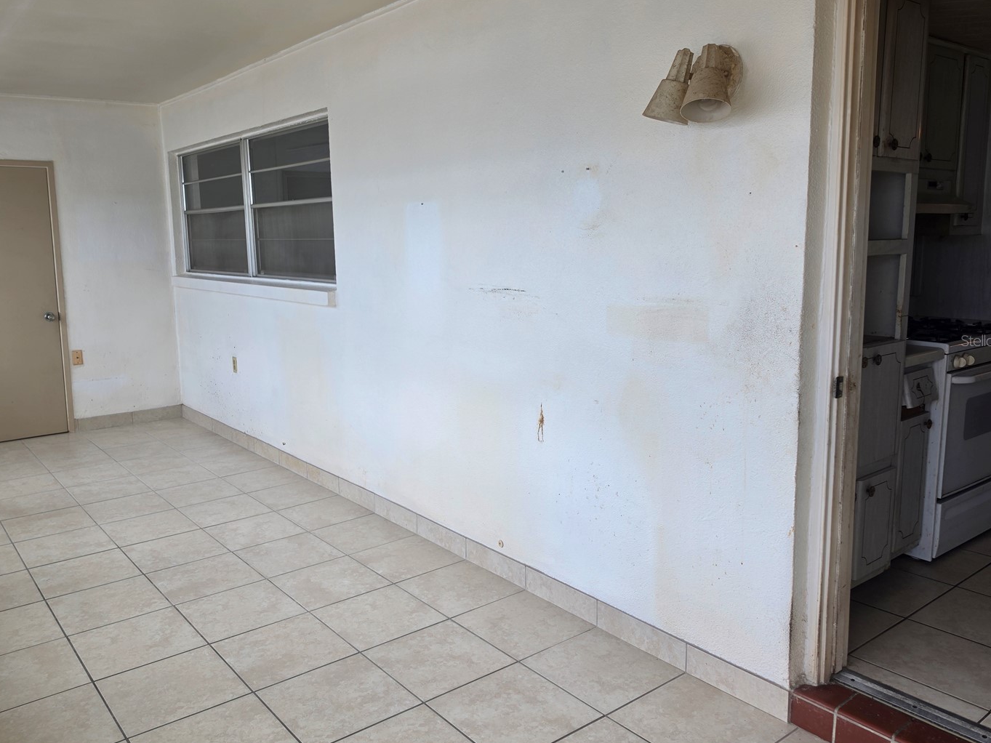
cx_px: 448
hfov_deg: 65.2
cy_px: 340
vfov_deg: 51.3
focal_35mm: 27
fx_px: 773
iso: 20
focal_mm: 6.5
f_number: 1.4
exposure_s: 1/180
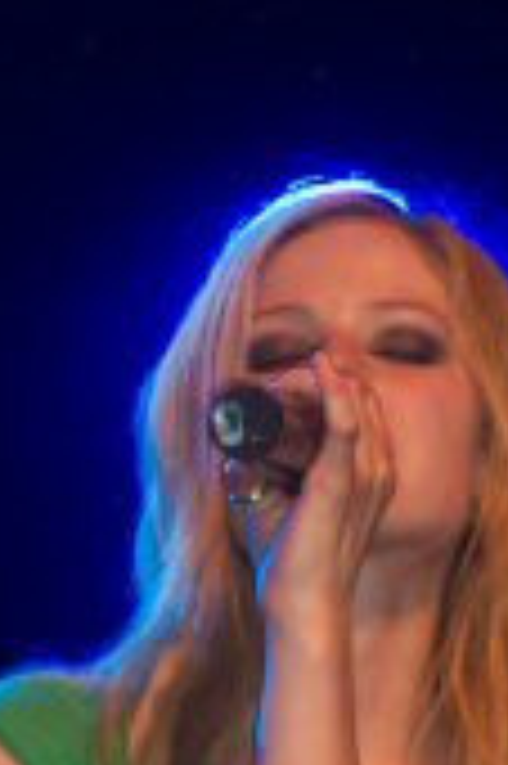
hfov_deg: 5.1
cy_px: 572
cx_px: 364
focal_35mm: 267
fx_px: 5663
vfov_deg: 7.7
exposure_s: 1/90
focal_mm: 21.3
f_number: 4.8
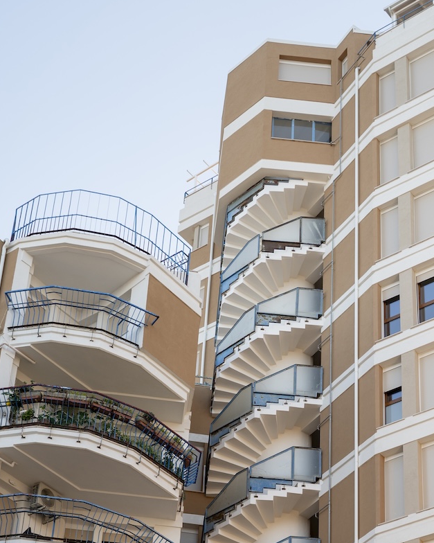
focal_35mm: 67
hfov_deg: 22.7
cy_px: 474
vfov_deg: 27.4
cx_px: 308
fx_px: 1076
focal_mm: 35
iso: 160
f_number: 3.5
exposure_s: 1/250
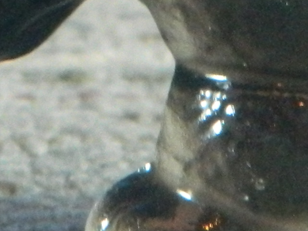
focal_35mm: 564
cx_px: -46
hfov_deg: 3.5
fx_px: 5021
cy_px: -408
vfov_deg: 2.6
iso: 400
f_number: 4.2
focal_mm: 15.1
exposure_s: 1/13
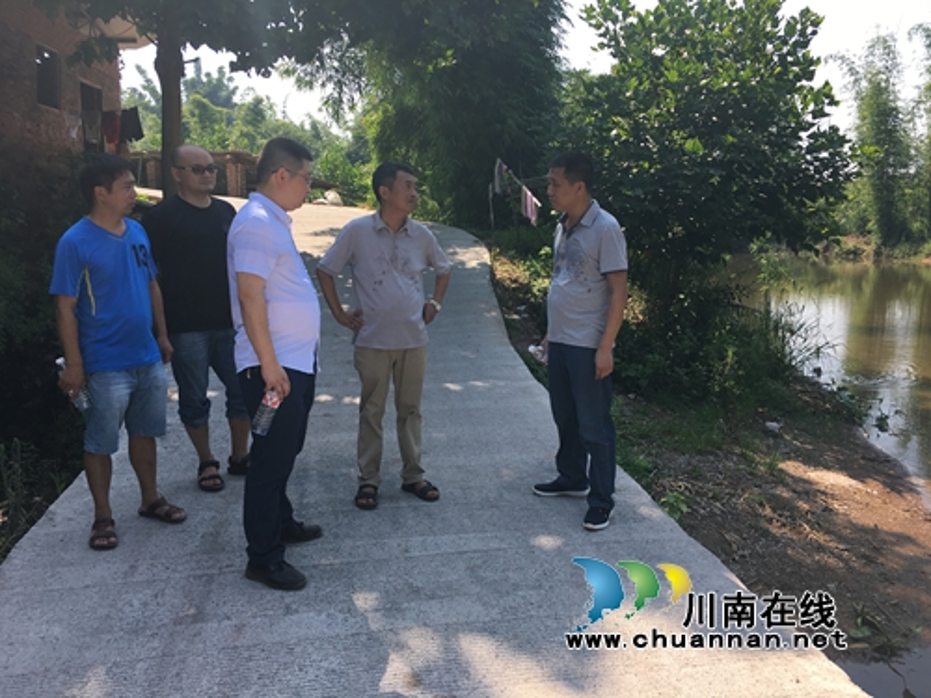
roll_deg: -0.5
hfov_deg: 61.7
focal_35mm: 29
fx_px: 780
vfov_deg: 48.2
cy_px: 349
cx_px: 466
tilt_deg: -9.6
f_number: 2.2
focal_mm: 4.15
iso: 25
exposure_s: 1/651
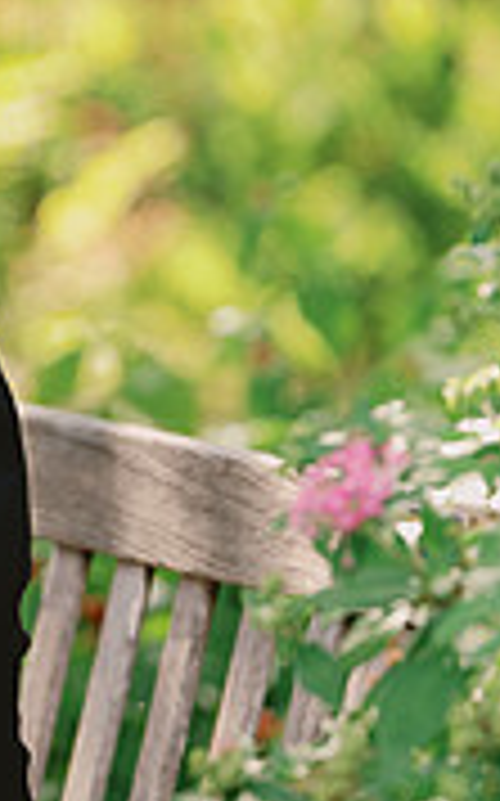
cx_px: -523
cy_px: 529
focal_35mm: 664
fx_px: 14500
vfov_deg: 3.2
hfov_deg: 2.0
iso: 400
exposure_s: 1/400
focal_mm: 200
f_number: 4.5
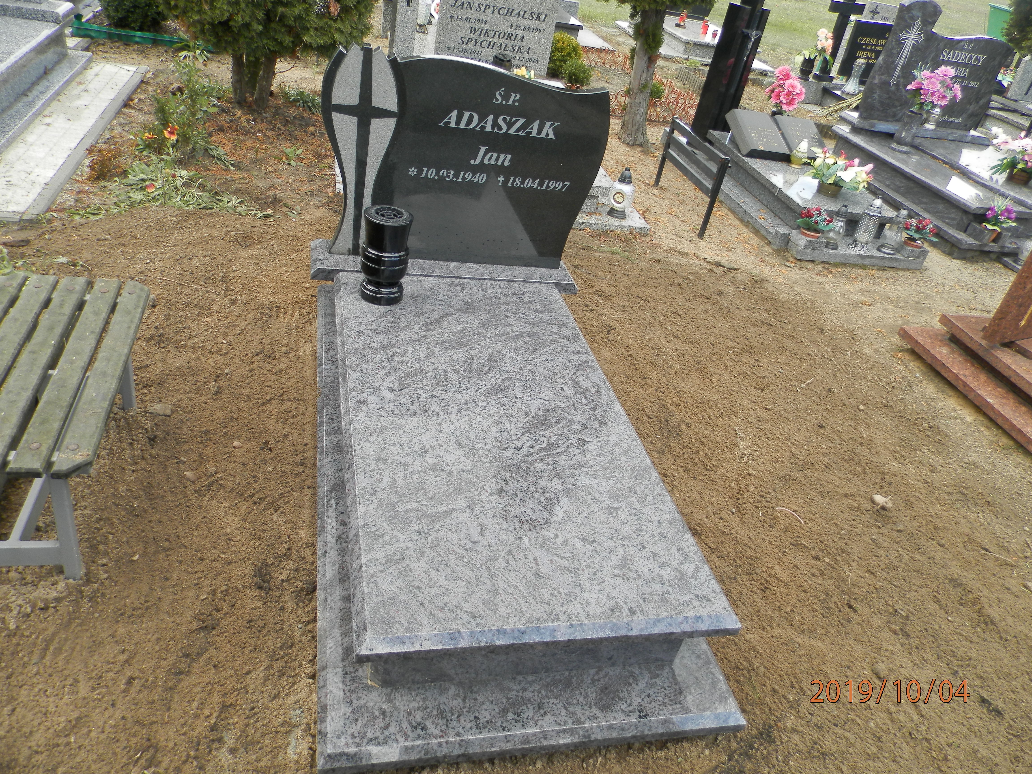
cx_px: 516
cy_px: 387
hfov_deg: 69.4
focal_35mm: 25
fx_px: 745
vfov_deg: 54.9
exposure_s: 1/125
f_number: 3.1
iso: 80
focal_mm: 4.5
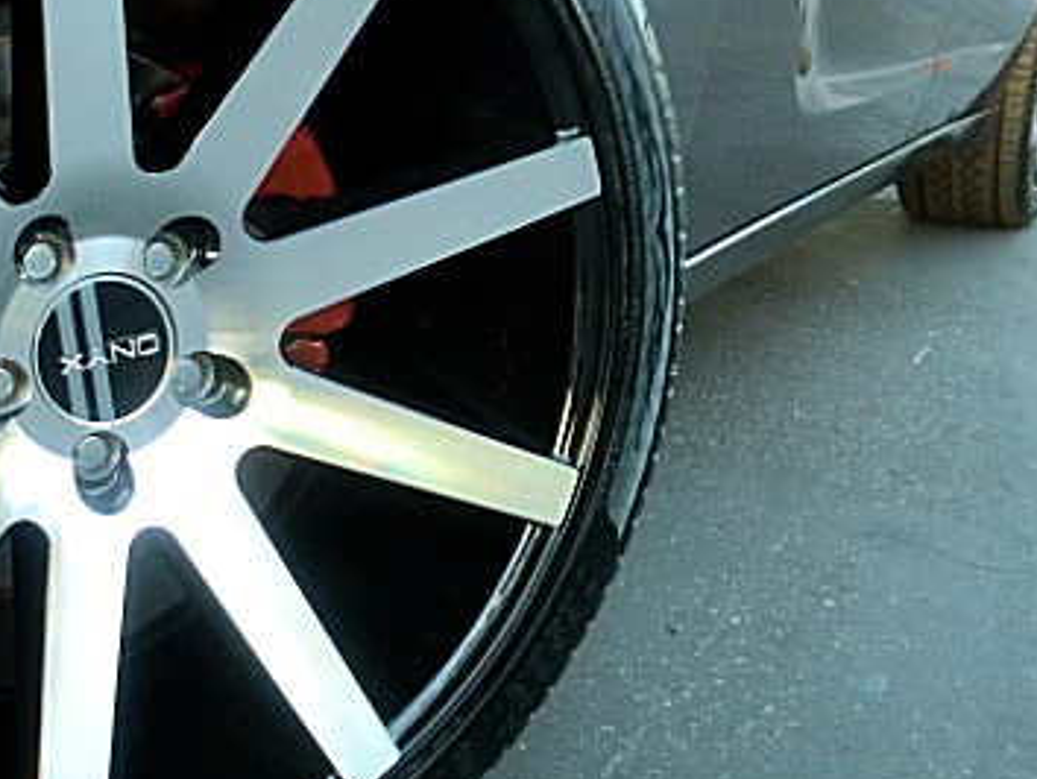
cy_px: 351
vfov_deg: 30.9
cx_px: 202
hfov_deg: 38.8
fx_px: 1409
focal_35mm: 47
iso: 250
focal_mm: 4.65
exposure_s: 1/60
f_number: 2.6
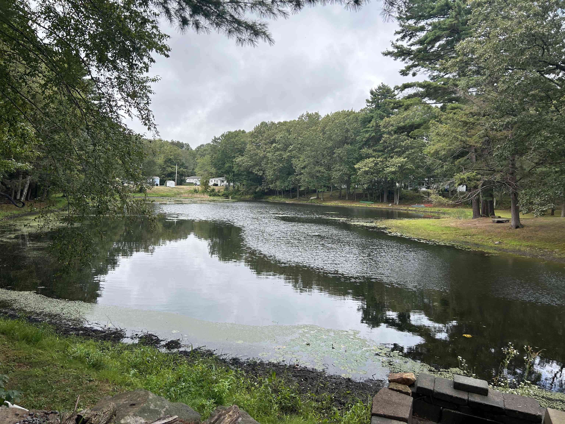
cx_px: 282
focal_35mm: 26
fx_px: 424
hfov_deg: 67.3
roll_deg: -2.0
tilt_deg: -3.7
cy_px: 212
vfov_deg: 53.1
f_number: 1.5
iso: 50
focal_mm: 5.7
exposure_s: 1/1171
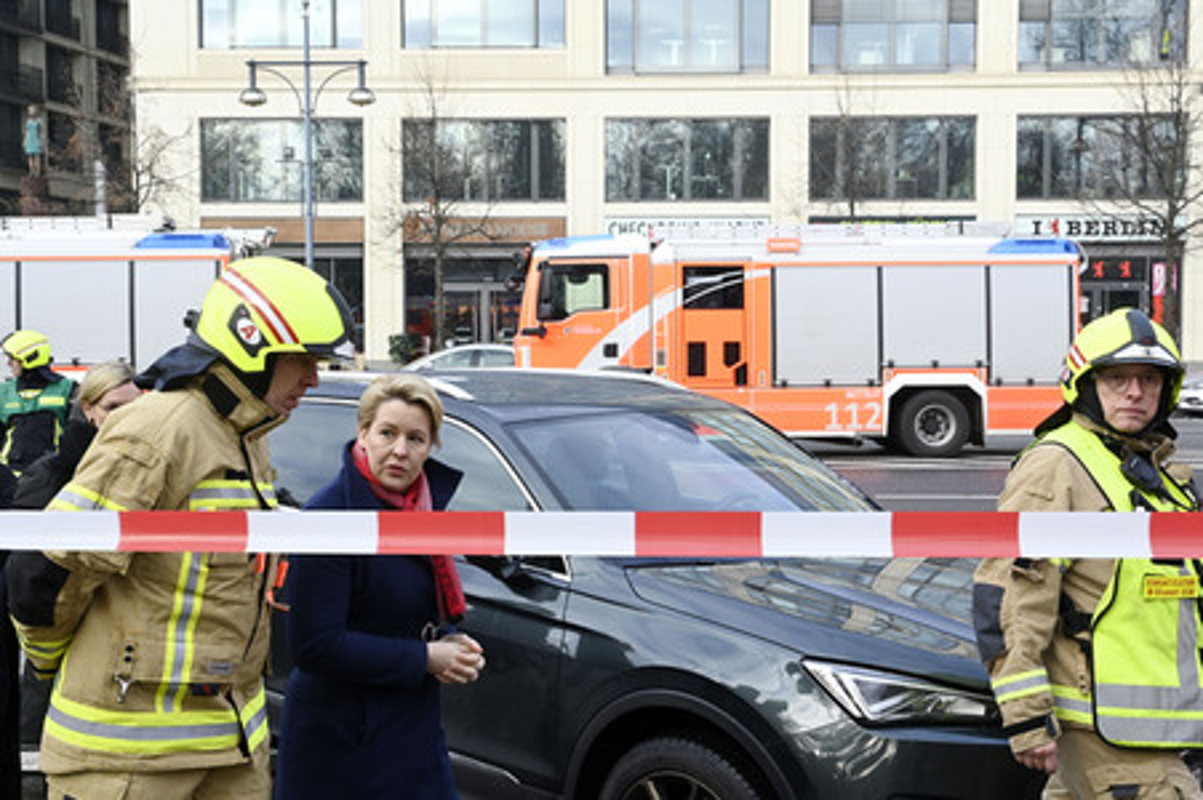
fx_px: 1536
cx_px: 602
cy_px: 400
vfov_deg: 29.2
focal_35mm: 46
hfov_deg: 42.8
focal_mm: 46
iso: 2000
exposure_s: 1/320
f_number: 13
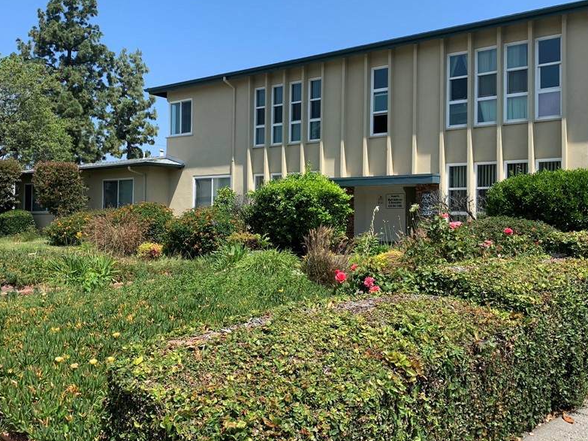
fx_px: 577
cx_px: 274
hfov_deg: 53.9
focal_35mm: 34
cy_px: 208
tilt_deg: -0.7
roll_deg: -1.9
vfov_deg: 41.8
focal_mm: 4.25
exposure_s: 1/1468
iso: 25
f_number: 1.8
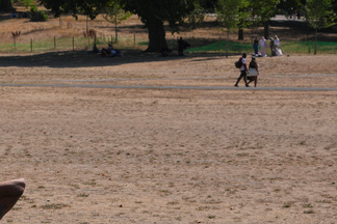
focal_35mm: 221
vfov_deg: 6.2
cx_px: -157
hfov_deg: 9.1
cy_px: 56
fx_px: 2069
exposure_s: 1/1000
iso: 100
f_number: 8
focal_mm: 70
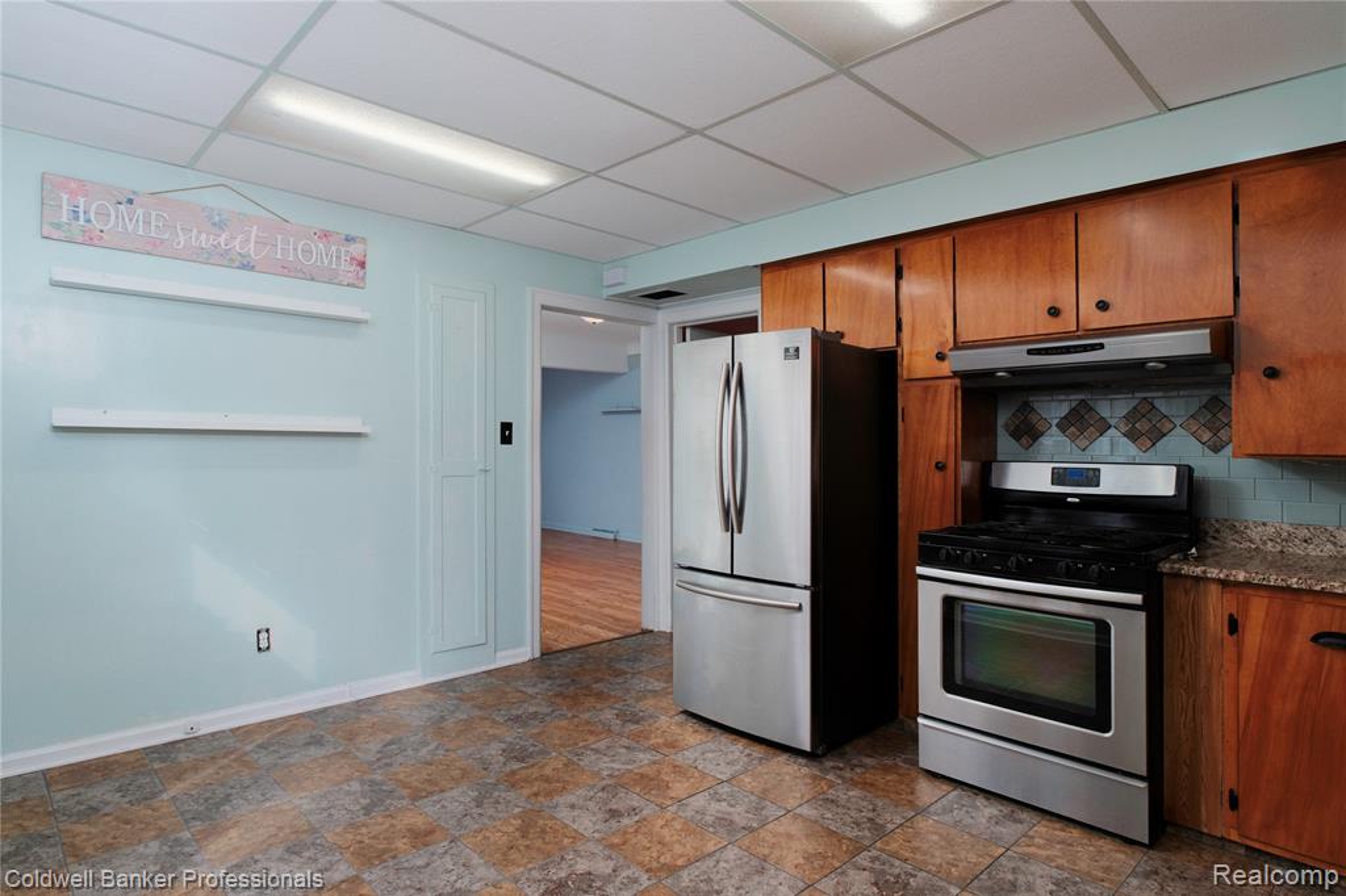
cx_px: 673
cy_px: 448
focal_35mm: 20
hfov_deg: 84.0
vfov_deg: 61.9
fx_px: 747
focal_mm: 13
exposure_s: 1/125
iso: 500
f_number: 7.1
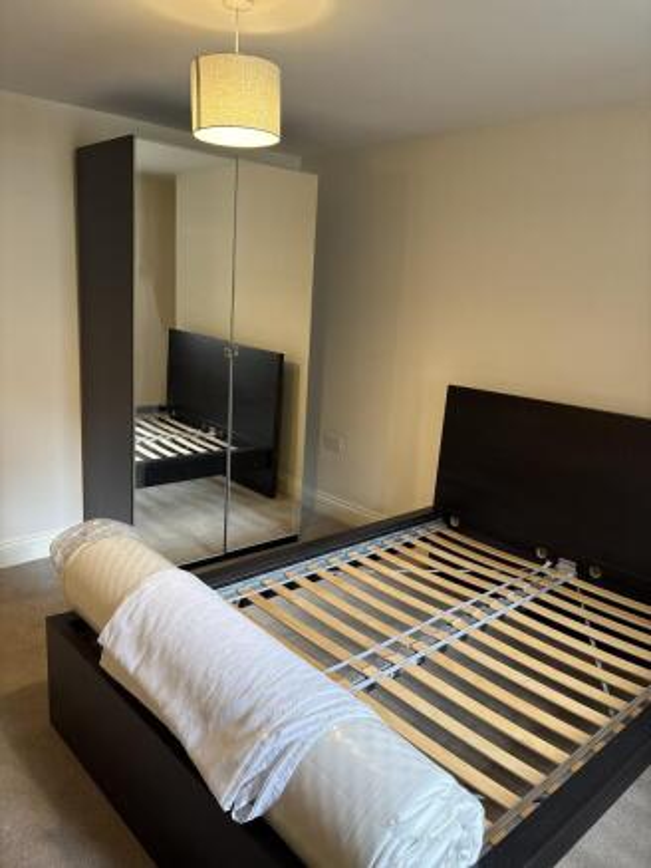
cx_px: 326
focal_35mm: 26
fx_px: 652
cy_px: 434
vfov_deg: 67.3
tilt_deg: -12.6
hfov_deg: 53.1
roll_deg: -3.2
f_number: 1.6
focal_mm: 5.96
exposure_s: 1/60
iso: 125
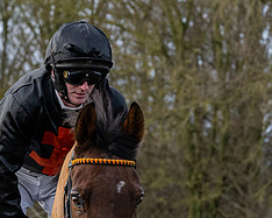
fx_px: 3404
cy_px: 231
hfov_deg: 4.6
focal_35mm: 423
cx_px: 141
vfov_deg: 3.7
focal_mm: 81
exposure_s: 1/800
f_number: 5
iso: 800
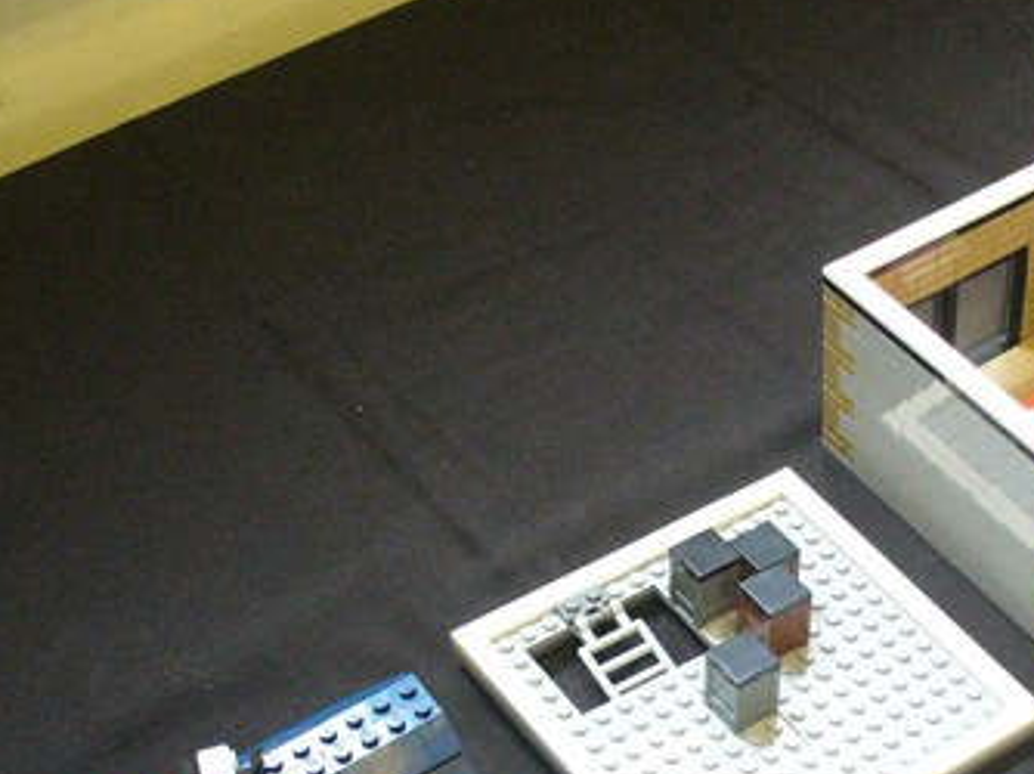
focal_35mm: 71
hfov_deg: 26.7
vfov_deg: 20.3
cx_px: 882
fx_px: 2119
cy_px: 672
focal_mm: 6.1
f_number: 2.8
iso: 400
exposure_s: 1/40
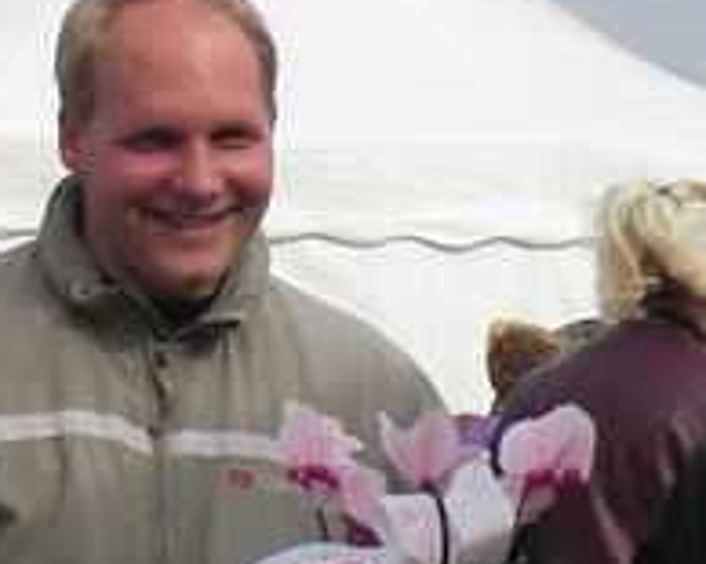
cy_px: 455
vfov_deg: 10.1
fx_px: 3195
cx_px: 240
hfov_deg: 12.6
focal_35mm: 153
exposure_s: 1/320
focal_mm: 6.3
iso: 64
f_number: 5.6
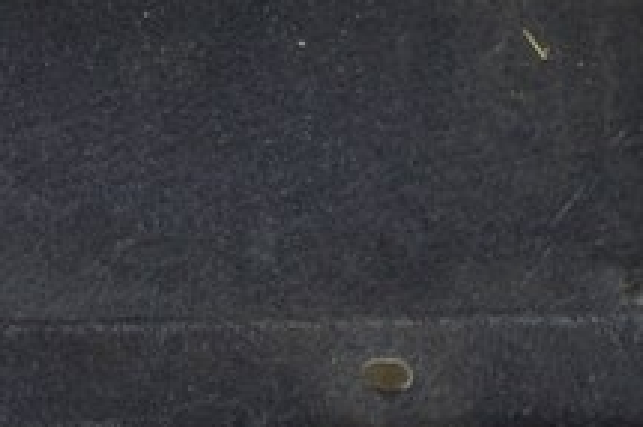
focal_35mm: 157
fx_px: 2802
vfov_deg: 8.4
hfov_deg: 12.7
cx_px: -147
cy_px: -327
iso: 400
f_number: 5.6
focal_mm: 22
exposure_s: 1/20
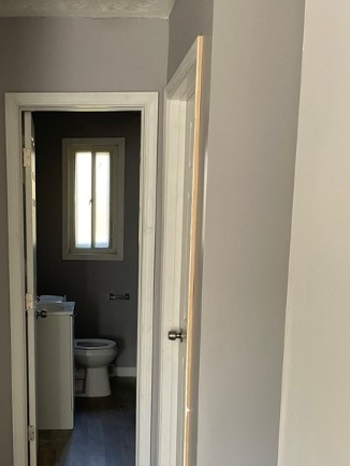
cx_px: 71
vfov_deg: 40.4
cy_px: 331
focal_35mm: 46
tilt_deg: -8.8
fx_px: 620
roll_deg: +0.5
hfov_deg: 30.8
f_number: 1.6
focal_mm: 4.2
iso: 125
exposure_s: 1/90
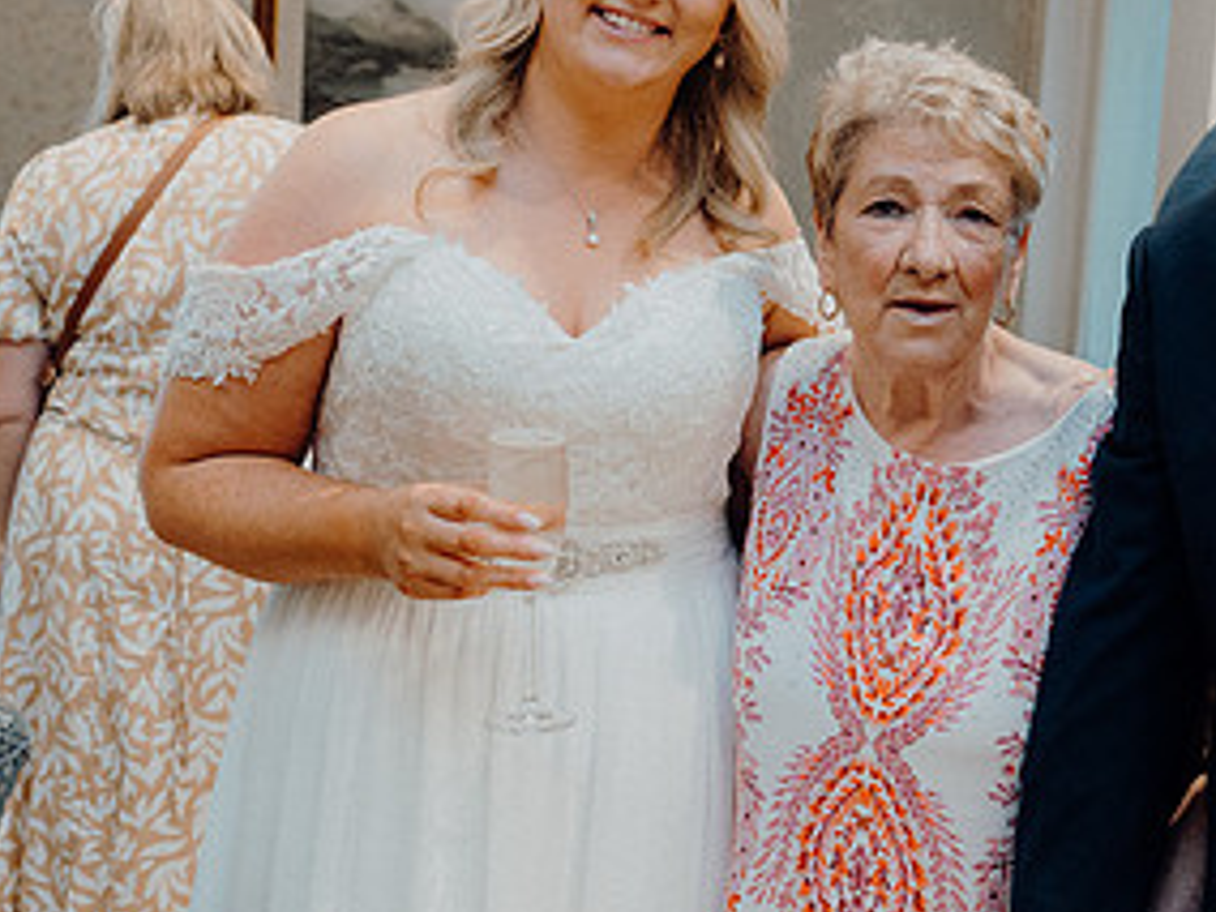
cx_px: 882
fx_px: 2002
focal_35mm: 57
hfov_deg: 33.2
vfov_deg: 25.6
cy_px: 400
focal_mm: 29
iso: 2500
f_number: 3.5
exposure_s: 1/160
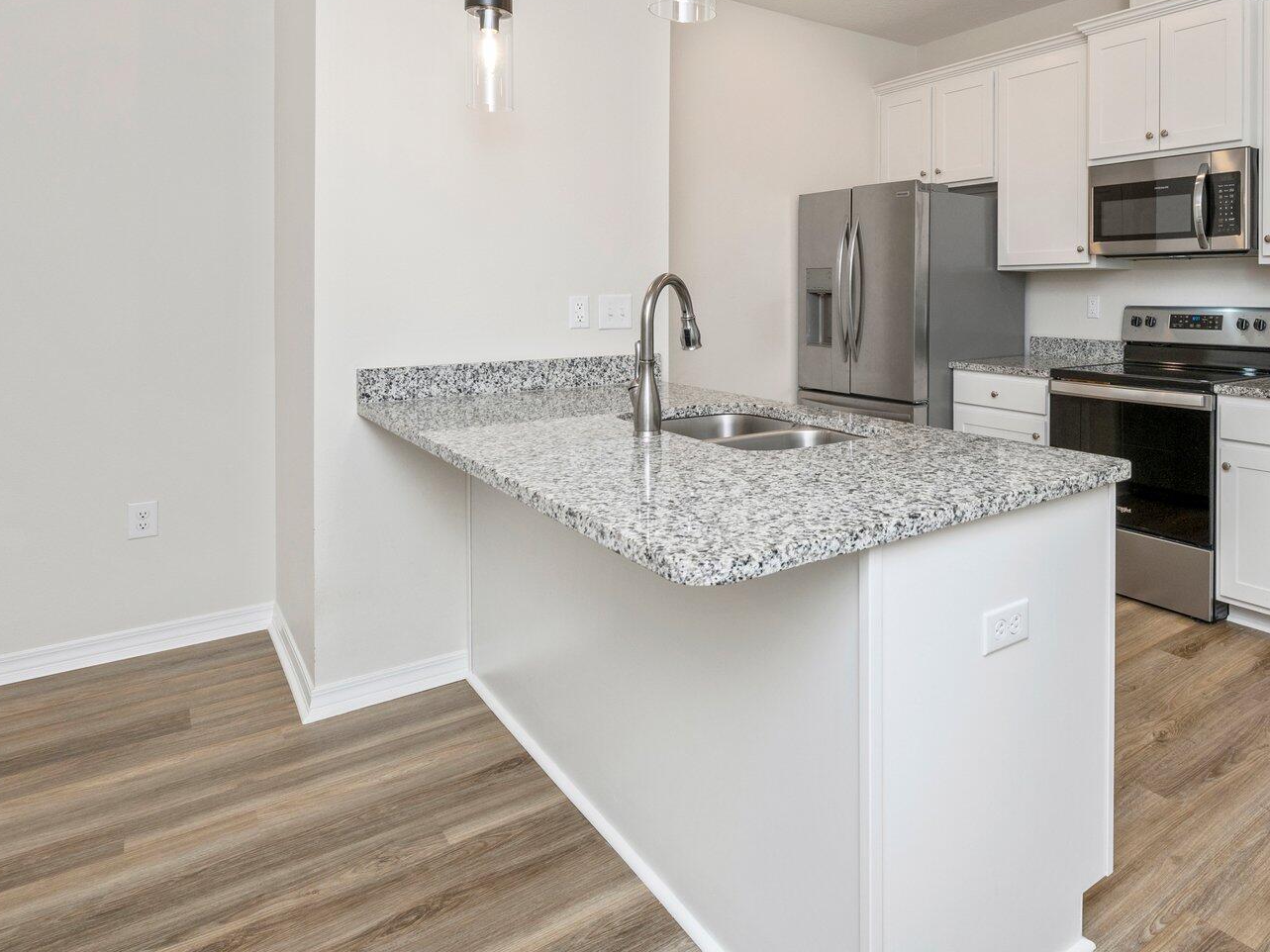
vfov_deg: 56.9
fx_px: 844
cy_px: 280
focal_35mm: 23
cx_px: 907
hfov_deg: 70.4
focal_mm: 15
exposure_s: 1/60
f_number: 8
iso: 500
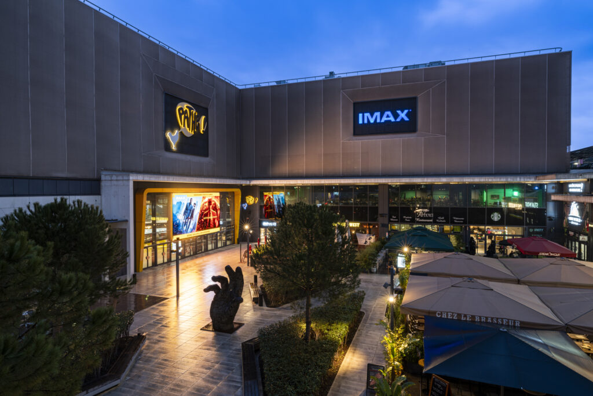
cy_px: 198
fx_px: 346
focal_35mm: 21
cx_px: 296
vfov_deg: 59.5
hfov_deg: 81.2
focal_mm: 21
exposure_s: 3.2
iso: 100
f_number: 16
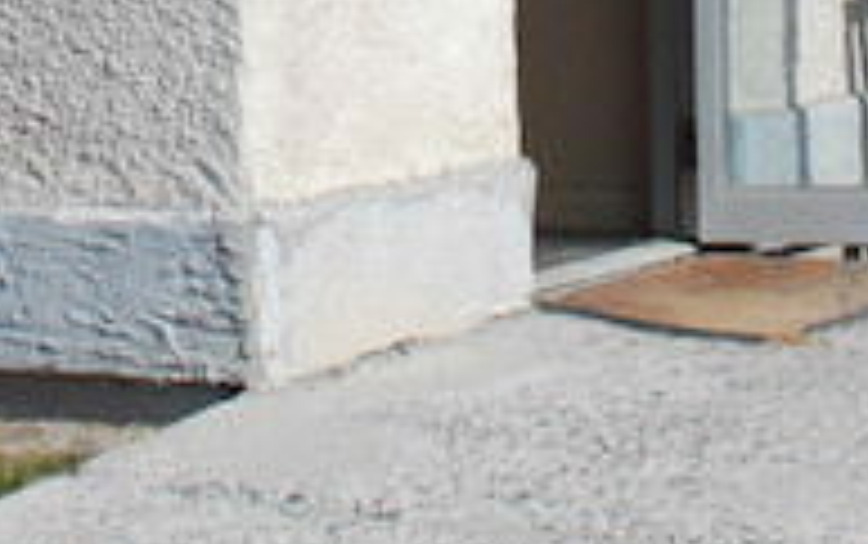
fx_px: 4499
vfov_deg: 6.7
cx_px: 441
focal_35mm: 190
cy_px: -623
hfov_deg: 11.0
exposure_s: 1/400
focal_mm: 24
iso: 800
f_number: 10
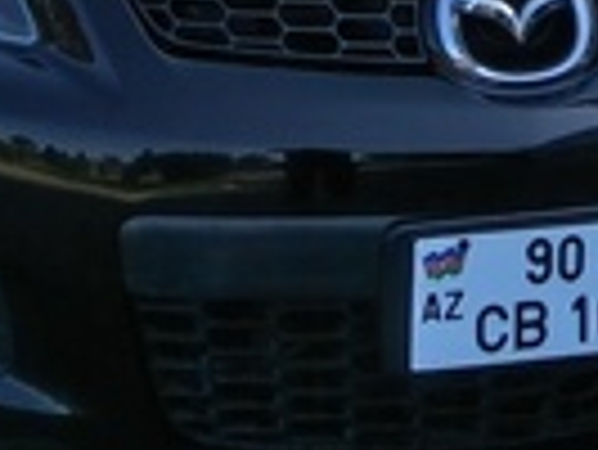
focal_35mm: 108
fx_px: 1867
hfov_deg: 18.0
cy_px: -652
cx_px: 483
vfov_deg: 11.3
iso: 100
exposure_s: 1/505
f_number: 1.75
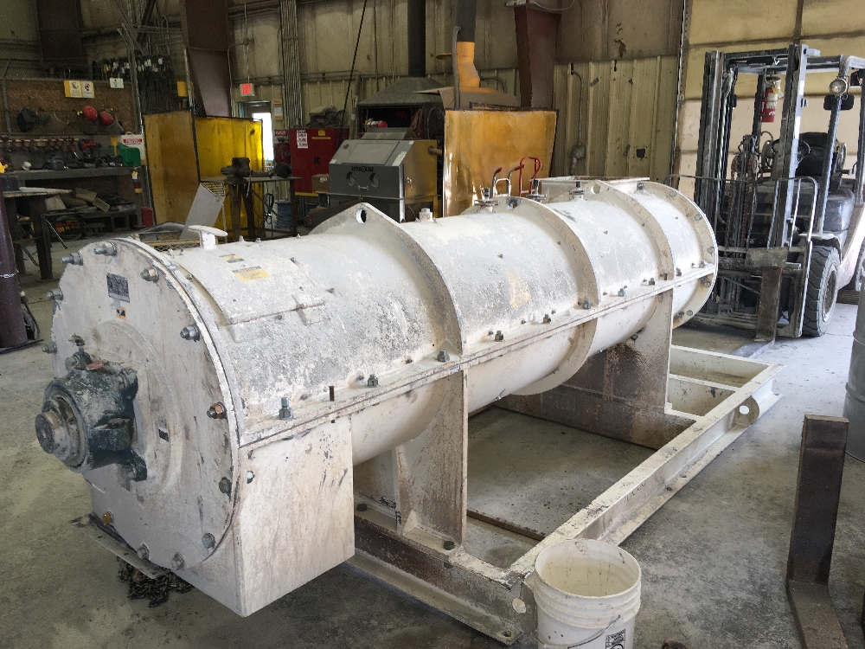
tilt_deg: -14.9
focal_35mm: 29
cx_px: 432
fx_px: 725
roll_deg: +0.5
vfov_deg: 48.2
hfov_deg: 61.7
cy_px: 324
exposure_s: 1/60
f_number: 2.2
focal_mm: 4.15
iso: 32
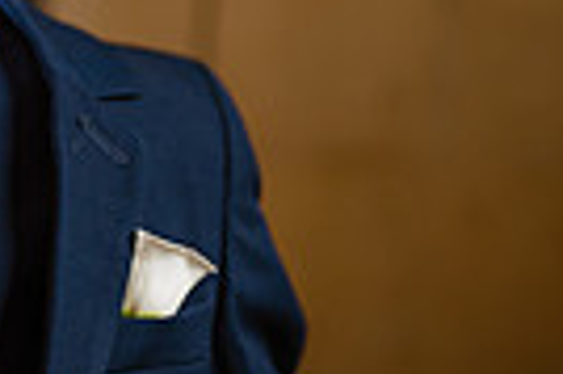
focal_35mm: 217
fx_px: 3389
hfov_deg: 9.4
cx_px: -118
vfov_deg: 6.3
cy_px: 34
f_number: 2
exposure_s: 1/500
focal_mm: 50
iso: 220
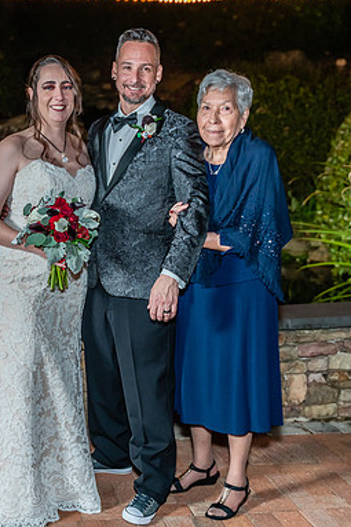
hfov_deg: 22.6
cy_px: 274
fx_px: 864
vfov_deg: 33.9
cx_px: 65
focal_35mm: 59
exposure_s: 1/160
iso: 1000
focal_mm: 35
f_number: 2.8
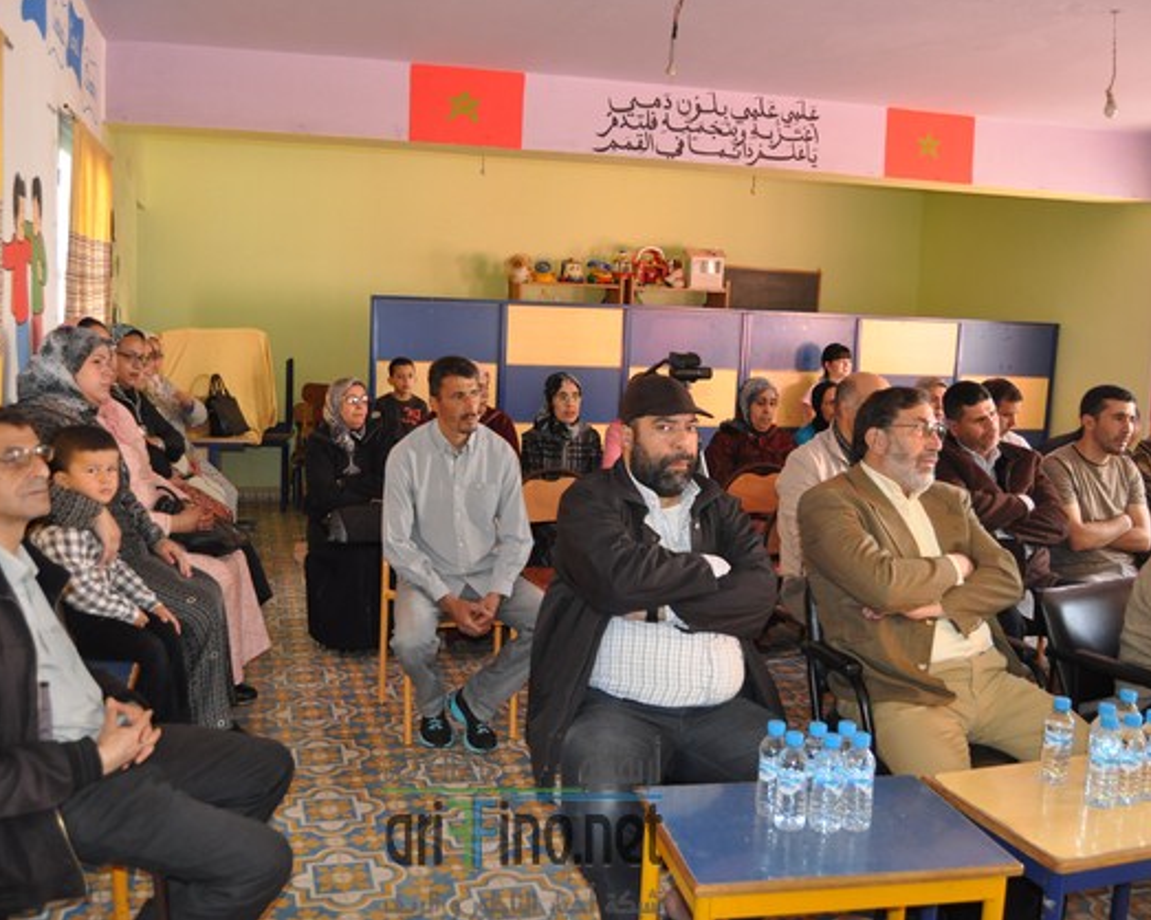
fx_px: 1056
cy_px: 454
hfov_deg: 57.1
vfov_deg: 47.1
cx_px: 522
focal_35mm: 31
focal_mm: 18
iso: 800
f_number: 3.5
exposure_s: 1/80
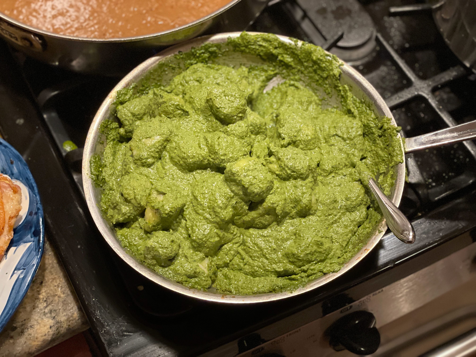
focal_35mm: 52
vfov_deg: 28.0
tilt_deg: -60.2
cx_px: 238
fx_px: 715
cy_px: 178
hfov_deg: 36.8
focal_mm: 6
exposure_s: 1/40
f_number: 2
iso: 400
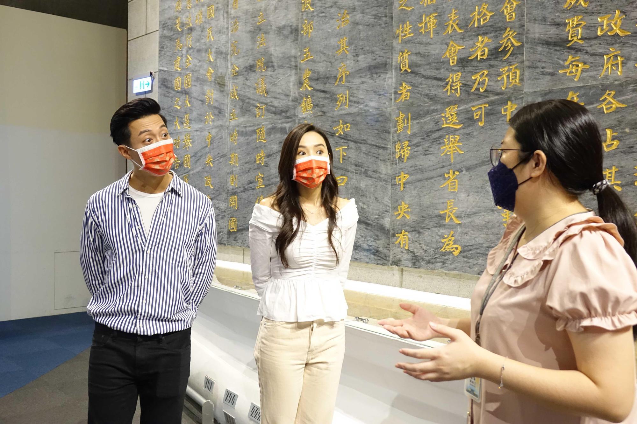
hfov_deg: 53.1
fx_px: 637
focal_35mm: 36
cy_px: 212
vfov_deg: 36.9
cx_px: 318
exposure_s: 1/80
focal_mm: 13.1
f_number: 2.8
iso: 1600
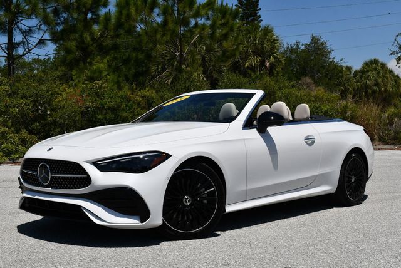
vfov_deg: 28.1
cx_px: 200
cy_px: 134
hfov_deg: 41.1
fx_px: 535
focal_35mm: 48
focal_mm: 24
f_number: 10
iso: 100
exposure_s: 1/400
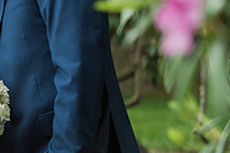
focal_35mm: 266
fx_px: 1698
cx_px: -77
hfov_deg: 7.7
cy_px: -15
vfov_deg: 5.1
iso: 500
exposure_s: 1/500
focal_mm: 86
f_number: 2.8
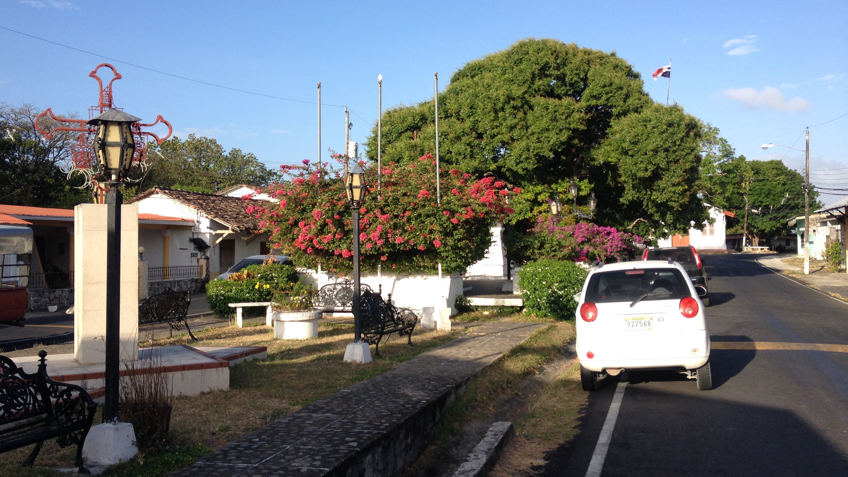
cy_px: 217
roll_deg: +1.1
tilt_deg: -1.0
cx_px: 419
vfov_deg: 30.4
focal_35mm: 39
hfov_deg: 51.6
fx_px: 877
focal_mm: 4.28
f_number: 2.4
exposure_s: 1/951
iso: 50
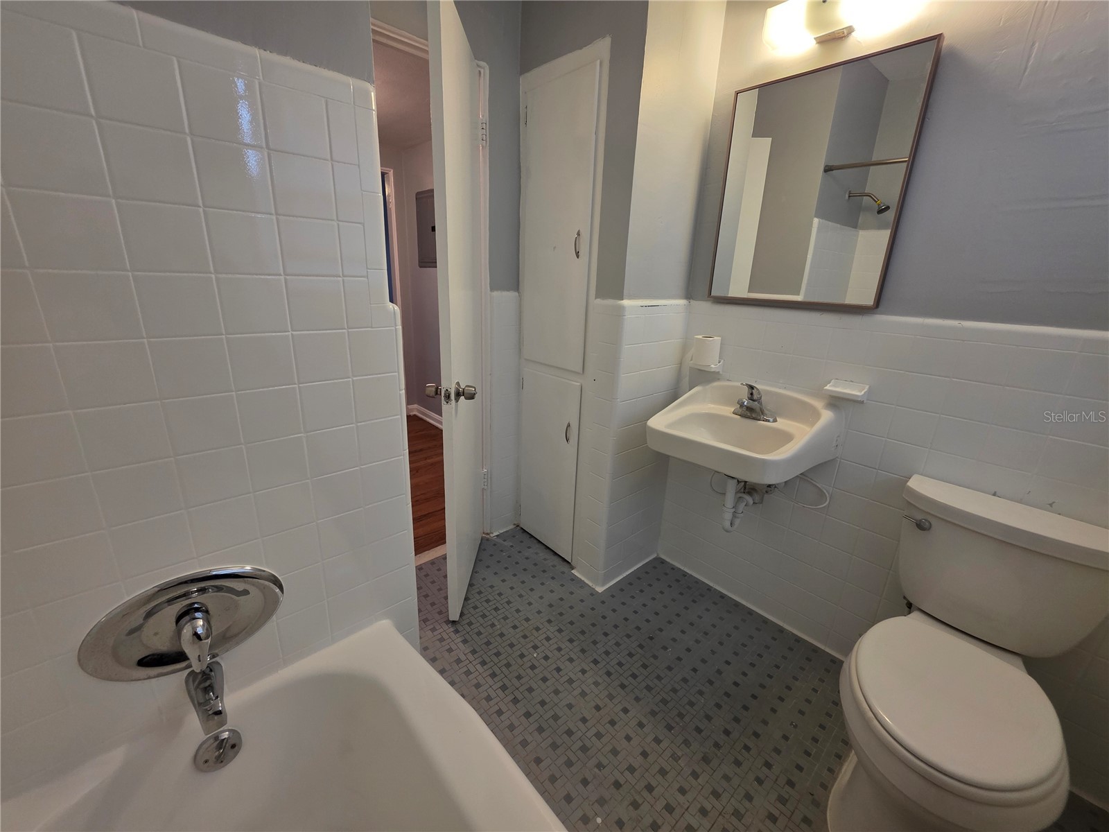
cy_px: 416
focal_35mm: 13
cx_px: 554
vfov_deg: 89.9
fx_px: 416
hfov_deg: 106.2
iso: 160
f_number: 1.9
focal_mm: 2.2
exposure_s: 1/60
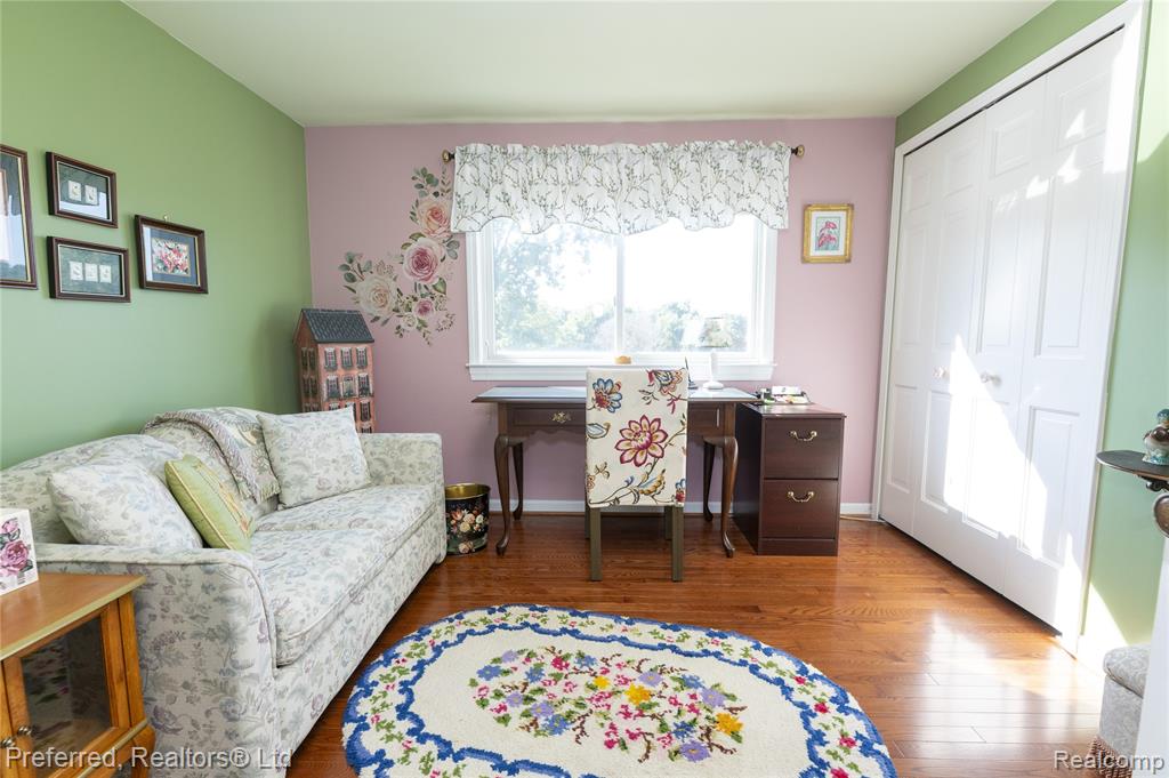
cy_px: 389
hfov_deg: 100.4
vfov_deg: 77.2
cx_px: 584
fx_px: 487
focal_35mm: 15
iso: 800
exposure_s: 1/125
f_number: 6.3
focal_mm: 15
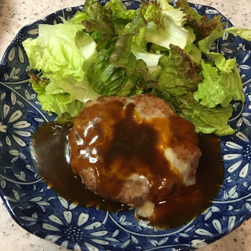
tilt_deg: -61.9
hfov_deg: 47.2
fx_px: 287
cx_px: 126
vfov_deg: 47.2
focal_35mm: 35
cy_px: 130
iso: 200
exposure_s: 1/24
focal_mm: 4.15
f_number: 2.2
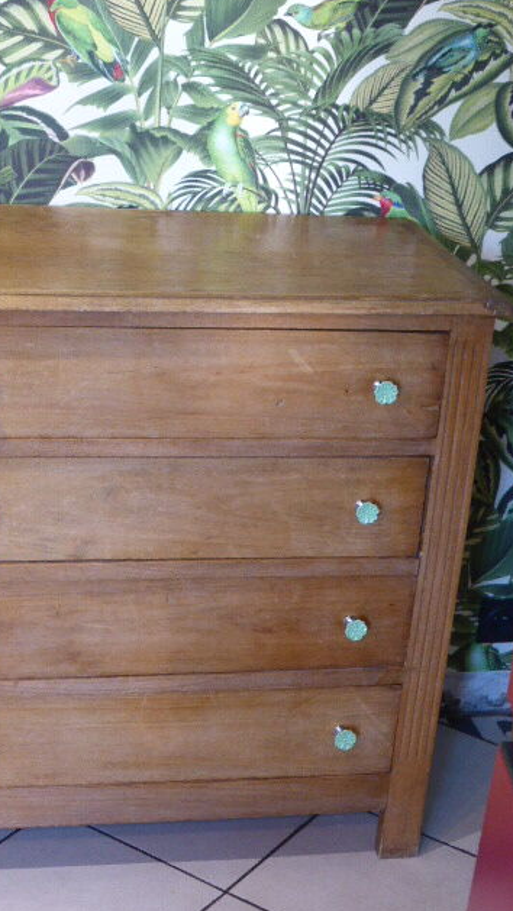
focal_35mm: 72
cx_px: 170
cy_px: 453
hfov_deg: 16.7
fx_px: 1740
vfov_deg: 29.3
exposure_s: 1/6
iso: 400
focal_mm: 11
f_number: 4.8
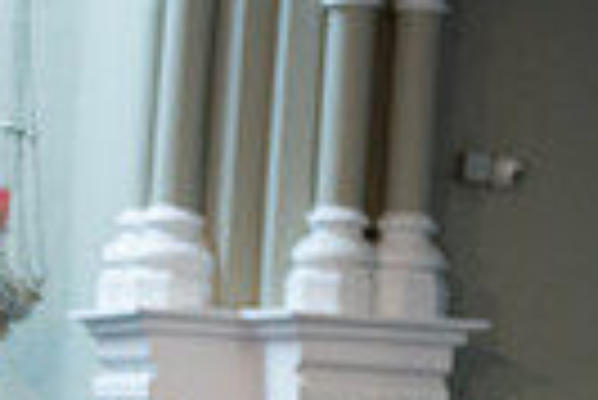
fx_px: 4207
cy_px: 793
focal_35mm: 253
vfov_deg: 5.3
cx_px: -517
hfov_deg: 7.8
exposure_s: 1/160
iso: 800
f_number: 3.5
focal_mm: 58
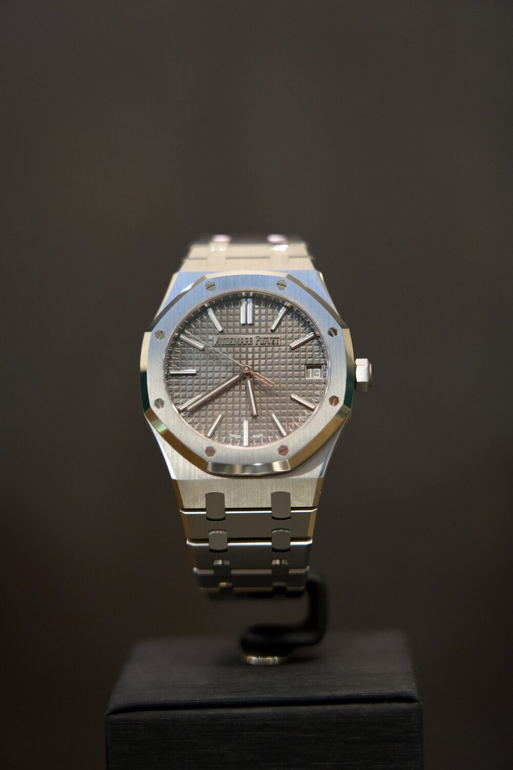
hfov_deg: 14.7
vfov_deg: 21.9
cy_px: 385
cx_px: 256
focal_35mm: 93
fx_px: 1988
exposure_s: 1/160
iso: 4000
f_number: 4
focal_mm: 93
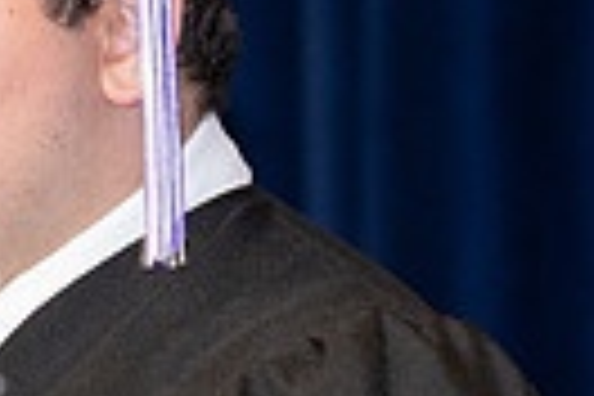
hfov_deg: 1.5
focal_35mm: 1363
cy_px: 355
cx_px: -791
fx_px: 22488
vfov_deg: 1.0
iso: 1000
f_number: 5.6
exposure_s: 1/80
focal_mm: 200
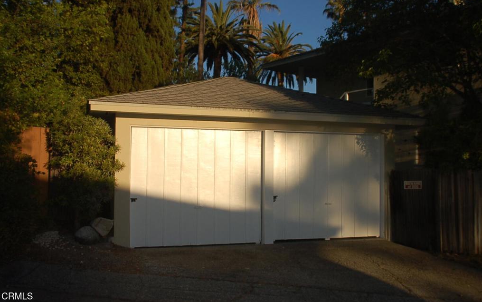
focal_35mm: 39
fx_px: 506
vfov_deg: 33.2
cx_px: 243
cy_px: 149
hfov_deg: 50.9
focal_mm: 25
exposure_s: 1/500
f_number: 11
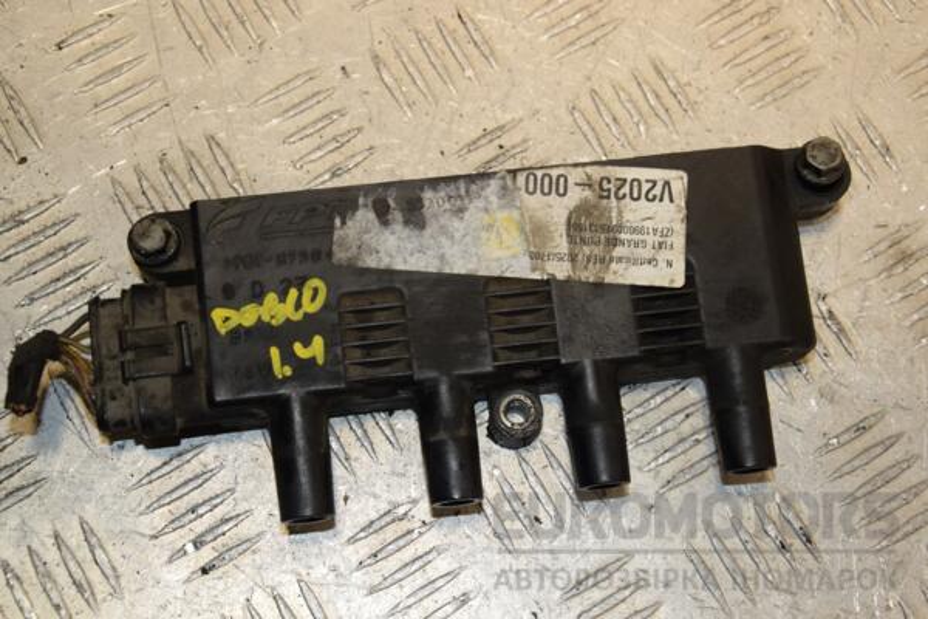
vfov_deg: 20.2
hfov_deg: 29.9
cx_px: 464
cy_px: 310
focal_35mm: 68
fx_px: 1740
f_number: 8
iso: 800
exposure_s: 1/200
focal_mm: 45
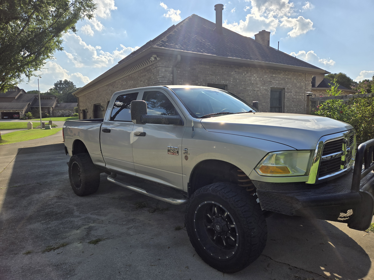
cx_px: 187
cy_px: 140
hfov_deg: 73.9
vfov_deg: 58.9
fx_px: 248
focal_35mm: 23
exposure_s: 1/2835
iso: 25
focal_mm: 5.4
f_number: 1.8
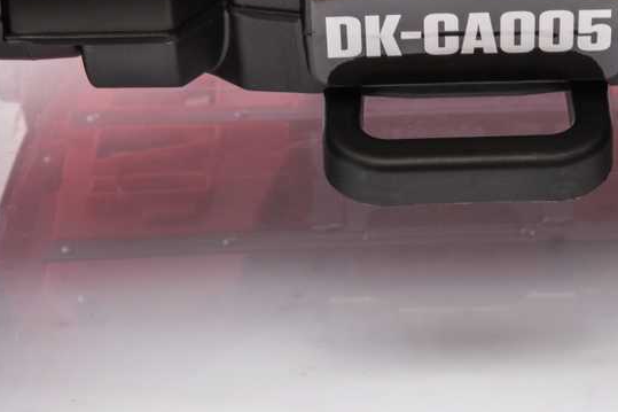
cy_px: 53
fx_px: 2231
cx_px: 431
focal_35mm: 130
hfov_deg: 15.7
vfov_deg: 10.5
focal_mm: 70
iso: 100
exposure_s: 1/100
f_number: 16
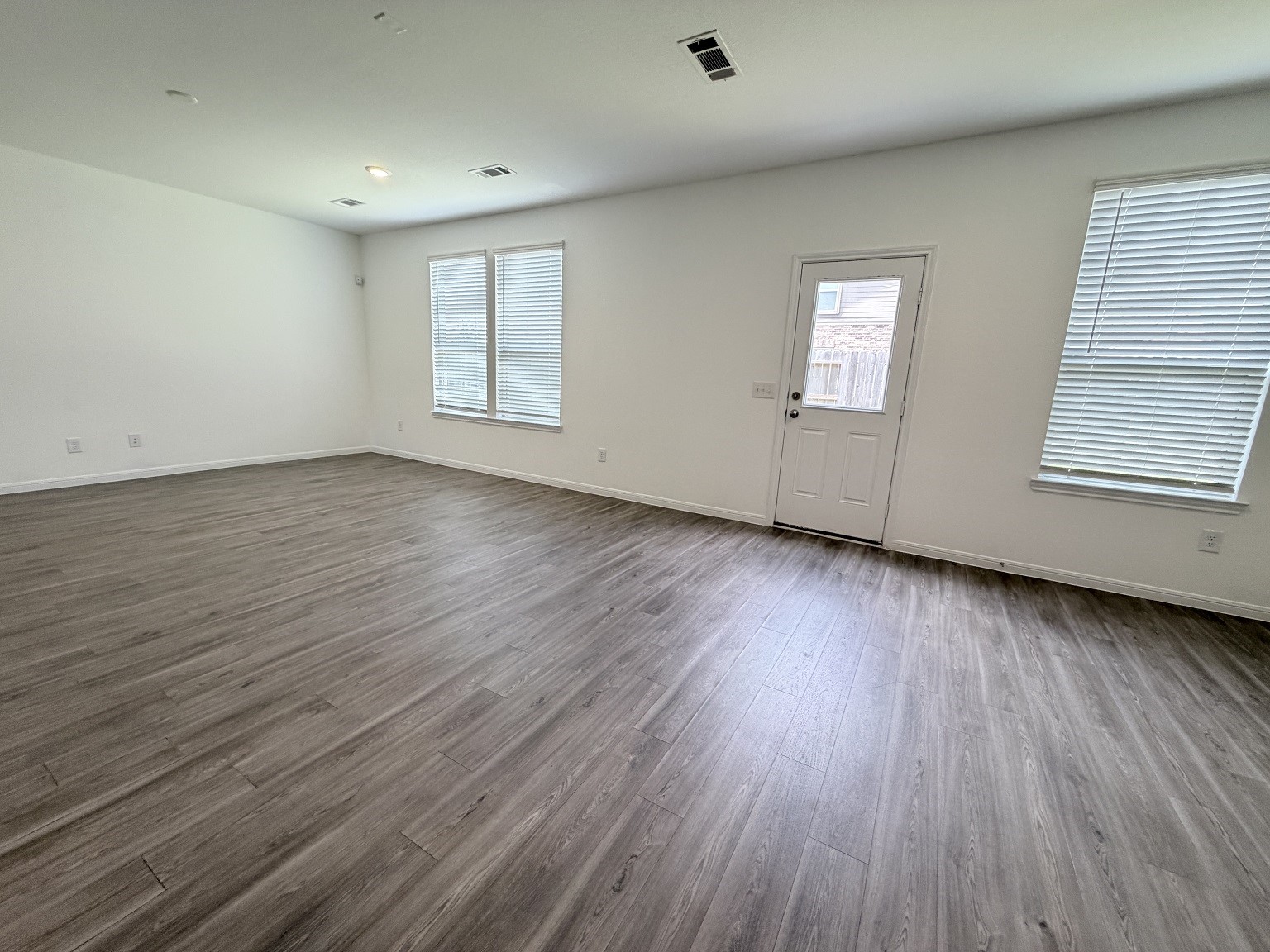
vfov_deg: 85.7
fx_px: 514
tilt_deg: -11.2
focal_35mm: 14
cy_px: 476
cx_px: 635
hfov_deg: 102.1
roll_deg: -2.1
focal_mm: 2.22
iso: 200
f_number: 2.2
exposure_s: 1/120
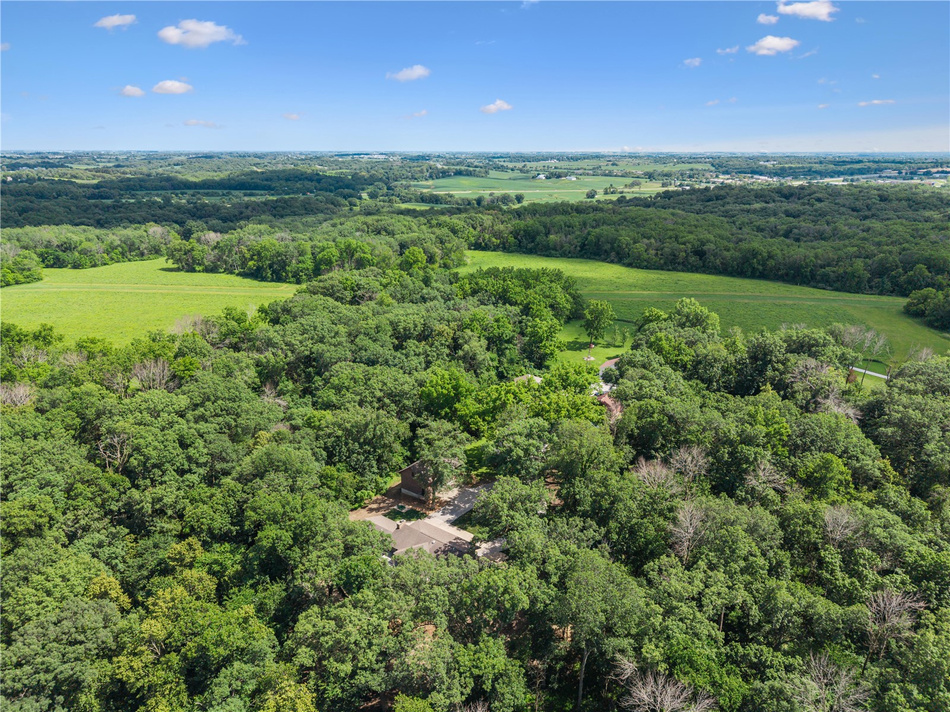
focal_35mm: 24
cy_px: 356
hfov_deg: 71.6
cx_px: 475
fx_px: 659
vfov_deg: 56.8
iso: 200
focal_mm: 8.7
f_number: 1.8
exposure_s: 1/3200
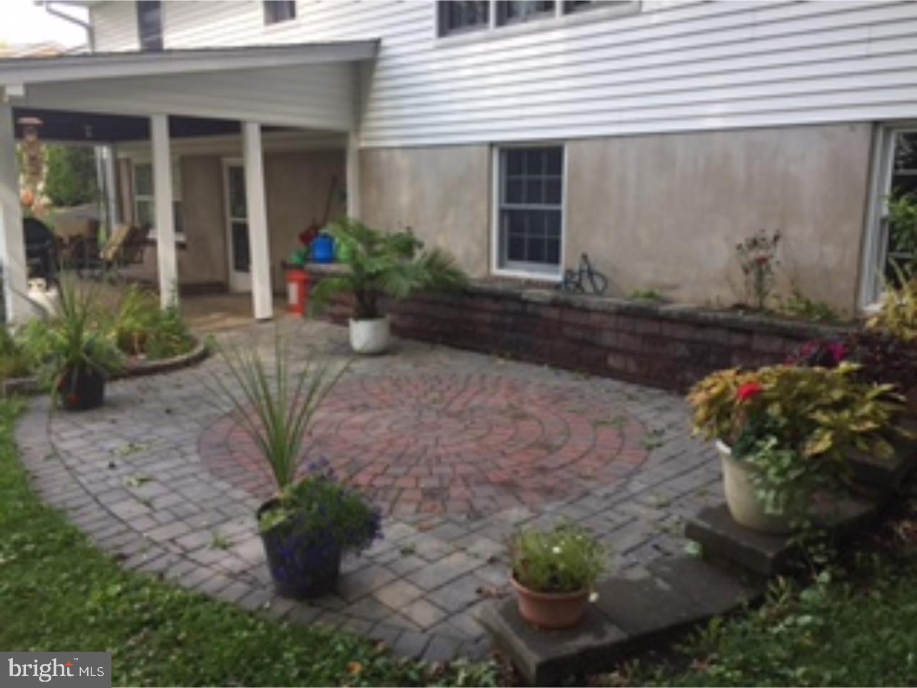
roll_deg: -1.1
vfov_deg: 48.2
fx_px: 768
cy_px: 344
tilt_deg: -11.8
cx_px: 458
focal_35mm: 29
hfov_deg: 61.7
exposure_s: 1/316
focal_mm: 4.15
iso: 32
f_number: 2.2
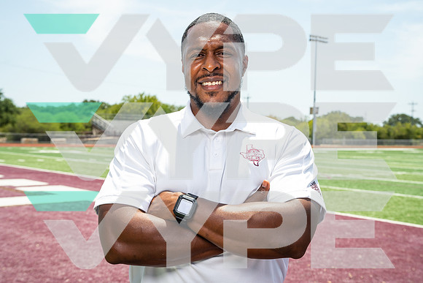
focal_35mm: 48
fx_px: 564
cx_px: 212
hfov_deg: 41.1
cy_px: 142
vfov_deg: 28.1
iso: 100
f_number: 8
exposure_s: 1/125
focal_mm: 48
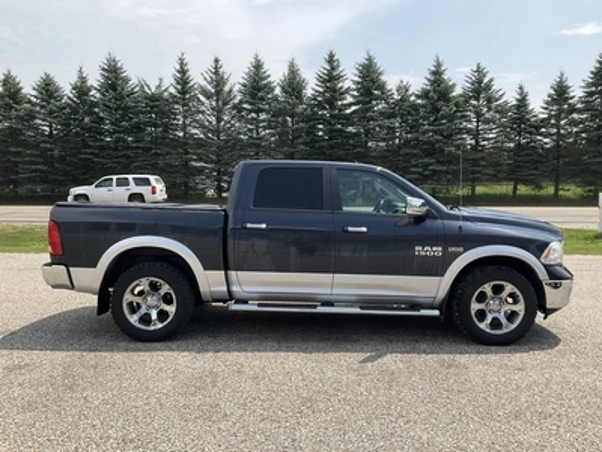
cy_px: 226
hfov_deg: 61.7
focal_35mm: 29
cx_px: 301
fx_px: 504
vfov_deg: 48.2
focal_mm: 3
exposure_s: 1/1675
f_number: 1.8
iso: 25
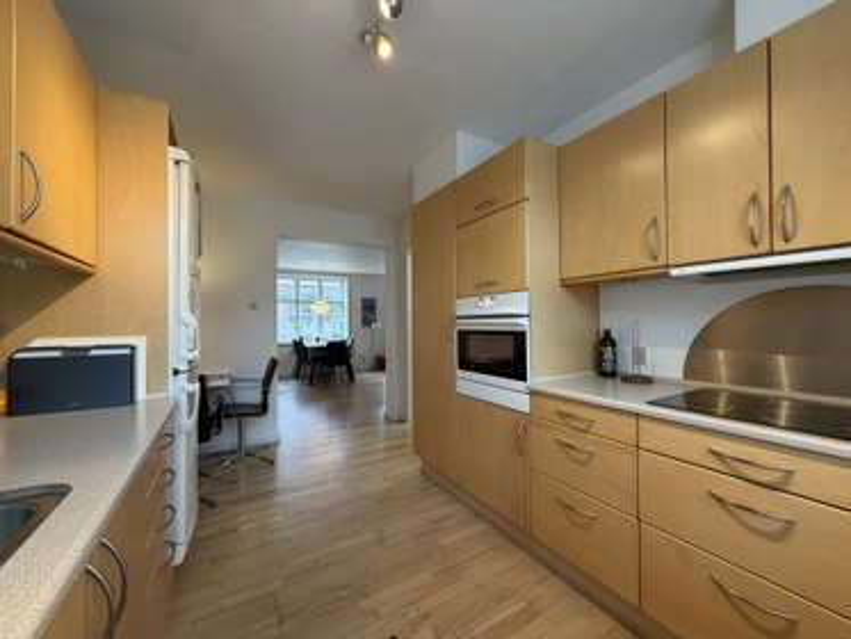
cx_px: 426
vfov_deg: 85.7
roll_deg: +0.6
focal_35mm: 14
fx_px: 344
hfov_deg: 102.0
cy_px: 320
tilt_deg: +0.8
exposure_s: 1/100
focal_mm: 2.22
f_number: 2.2
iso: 250
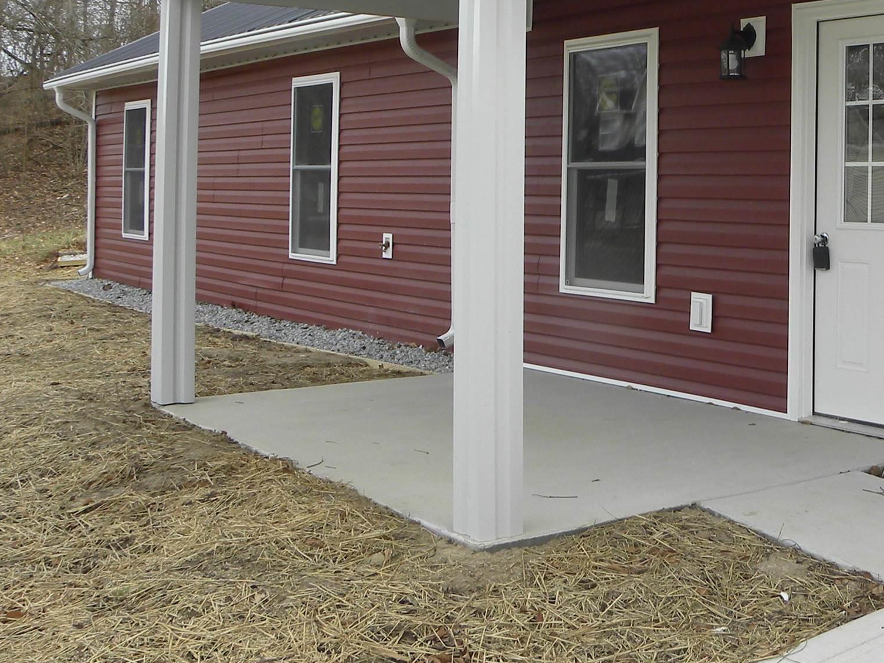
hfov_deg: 34.8
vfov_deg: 27.2
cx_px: 739
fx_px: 1353
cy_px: 172
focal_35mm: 53
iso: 64
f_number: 4.5
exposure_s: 1/153
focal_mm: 4.6
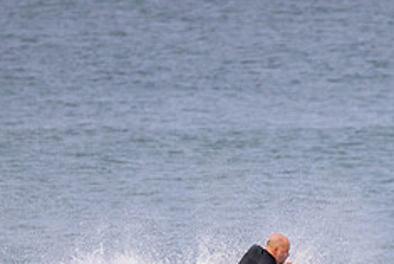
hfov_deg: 1.2
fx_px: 18397
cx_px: 327
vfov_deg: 0.8
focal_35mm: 1680
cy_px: 317
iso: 1250
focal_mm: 680
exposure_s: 1/2000
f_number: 11
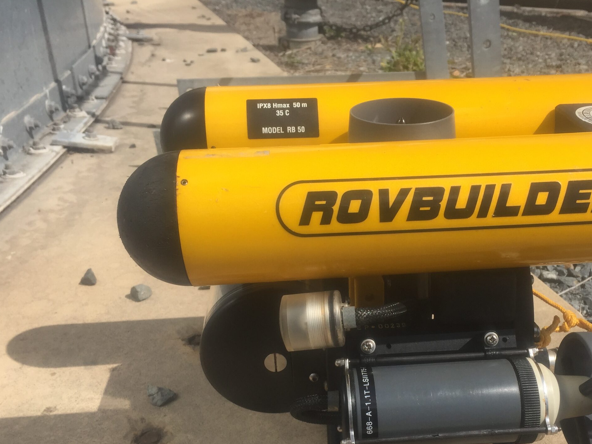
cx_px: 366
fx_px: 667
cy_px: 296
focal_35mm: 39
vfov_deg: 36.4
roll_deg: -0.5
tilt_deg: -28.9
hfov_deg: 47.5
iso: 32
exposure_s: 1/2475
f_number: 2.2
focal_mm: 4.15
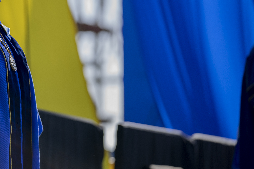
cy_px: 57
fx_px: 1968
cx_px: 62
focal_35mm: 279
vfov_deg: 4.9
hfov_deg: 7.4
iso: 50
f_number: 2.8
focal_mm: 178
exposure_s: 1/640
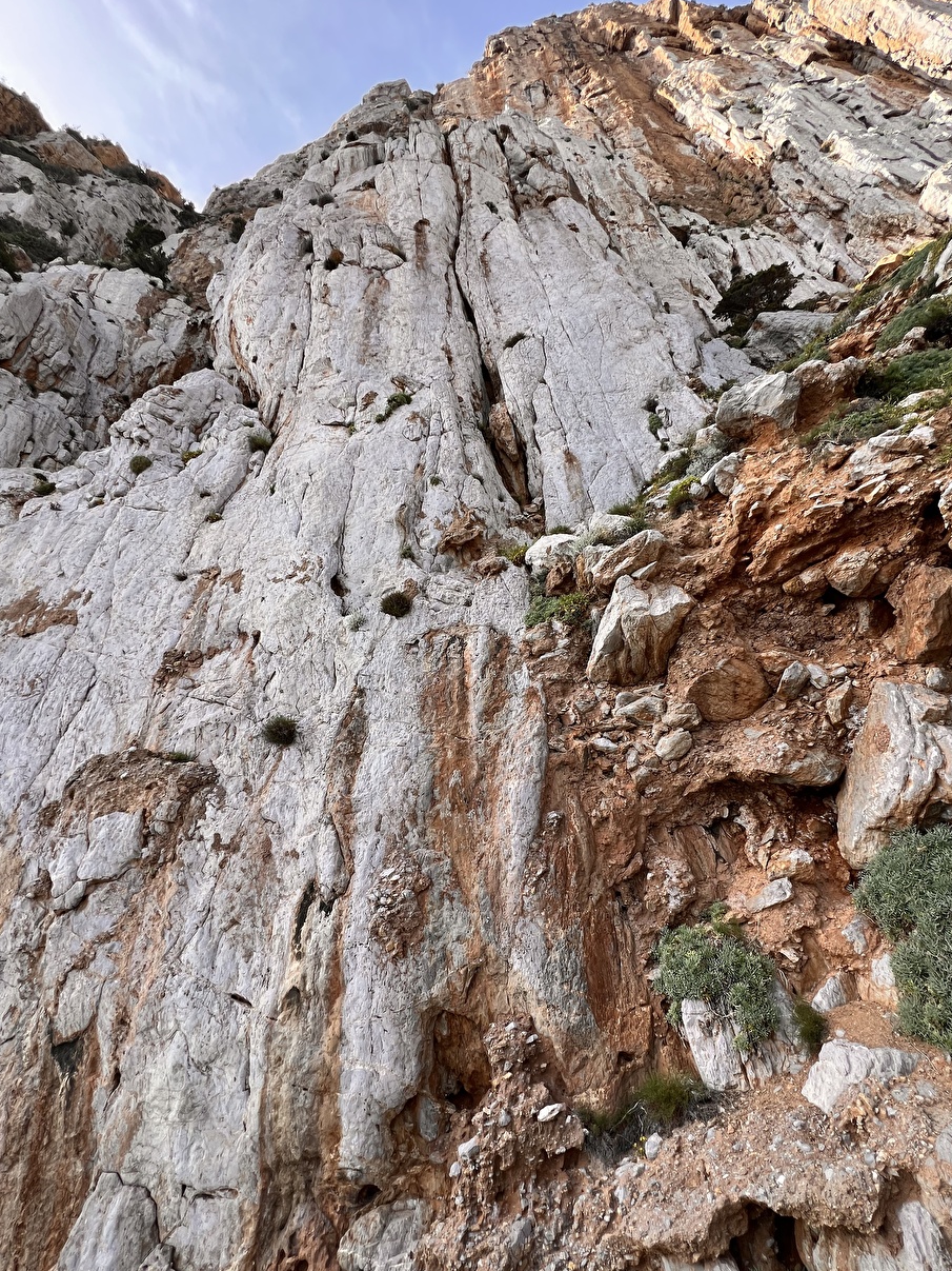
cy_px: 663
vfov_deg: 102.0
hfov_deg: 85.7
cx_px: 479
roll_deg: +4.0
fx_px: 513
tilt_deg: +29.3
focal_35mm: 14
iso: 32
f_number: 1.8
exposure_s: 1/471
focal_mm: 1.57
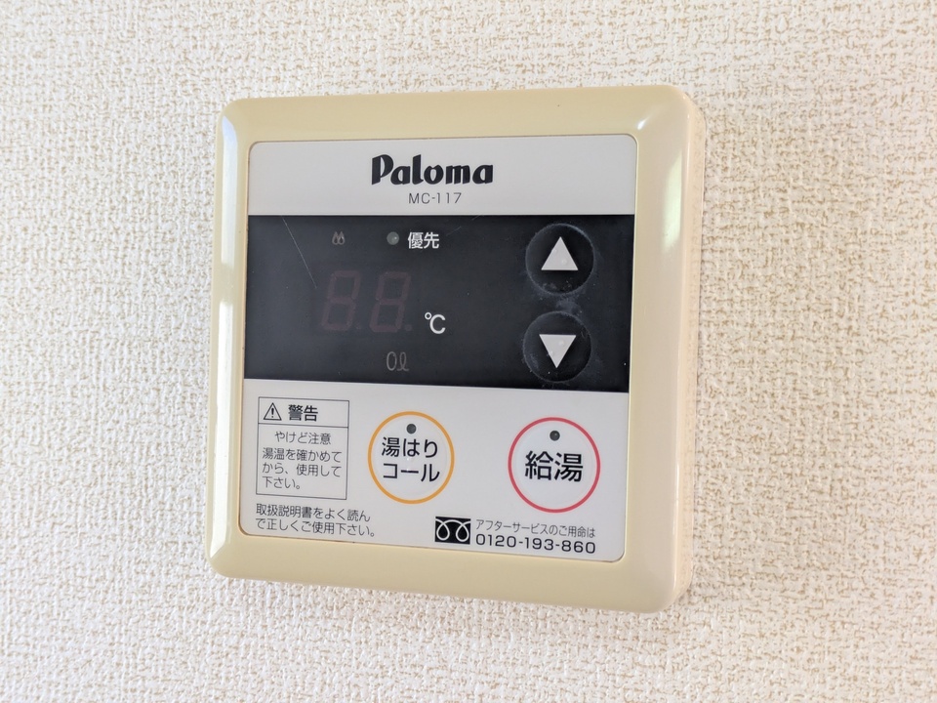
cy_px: 352
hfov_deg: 37.5
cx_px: 468
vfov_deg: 28.6
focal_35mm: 51
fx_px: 1380
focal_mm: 5.43
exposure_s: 1/120
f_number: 1.89
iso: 174
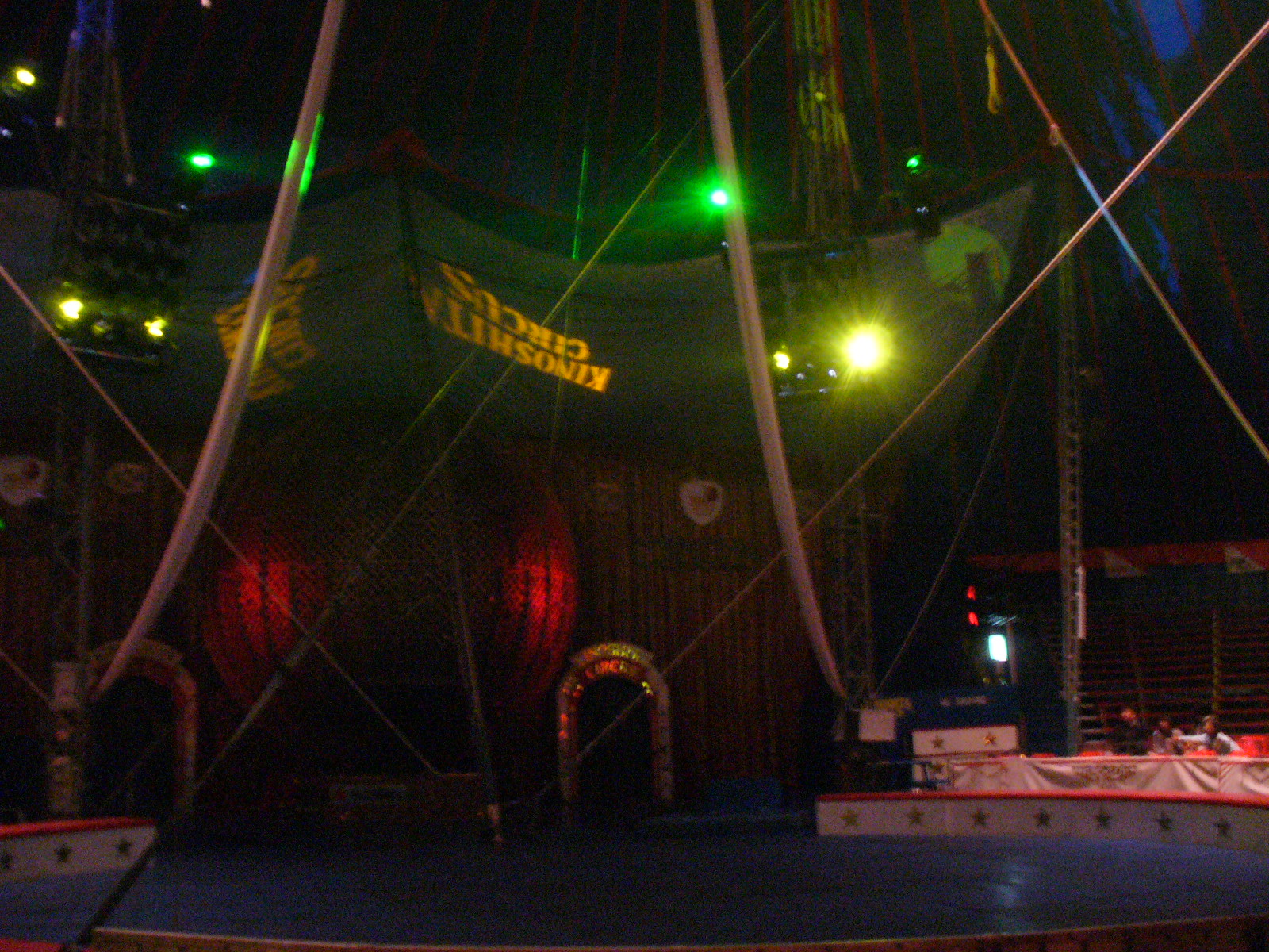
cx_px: 634
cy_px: 476
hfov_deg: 50.1
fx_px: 1356
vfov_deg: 38.7
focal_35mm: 37
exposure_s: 1/8
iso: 400
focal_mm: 6.1
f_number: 2.8
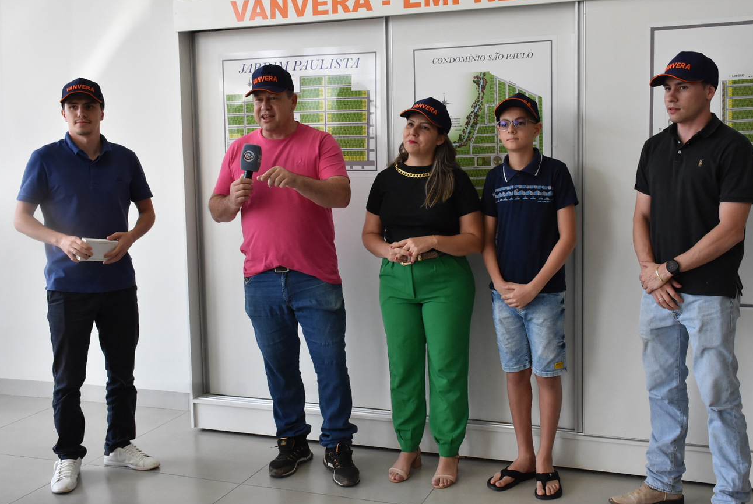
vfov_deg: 34.3
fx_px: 816
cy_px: 233
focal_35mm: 39
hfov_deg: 49.5
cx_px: 404
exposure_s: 1/200
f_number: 7.1
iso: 1600
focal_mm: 24
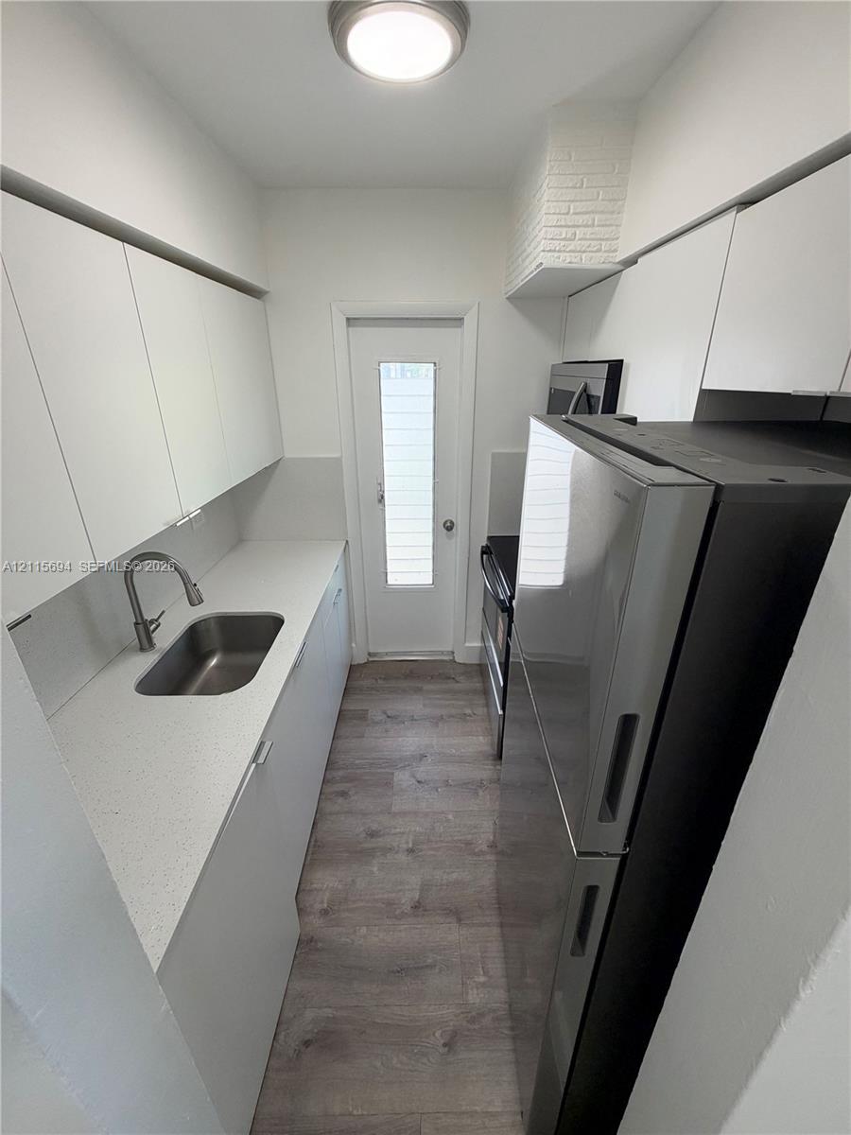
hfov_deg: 85.7
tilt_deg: -22.0
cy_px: 568
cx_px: 426
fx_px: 459
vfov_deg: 102.1
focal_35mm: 14
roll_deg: +0.1
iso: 160
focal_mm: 2.22
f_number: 2.2
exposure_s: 1/120
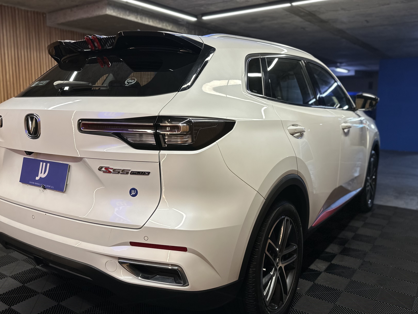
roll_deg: +0.3
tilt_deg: -7.4
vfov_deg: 46.8
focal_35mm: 30
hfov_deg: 60.0
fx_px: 362
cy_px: 150
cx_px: 202
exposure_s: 1/100
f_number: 1.78
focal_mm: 6.86
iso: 100
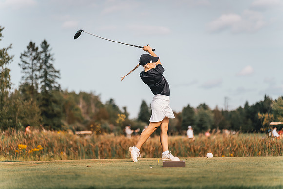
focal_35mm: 150
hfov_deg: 13.7
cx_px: 142
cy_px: 94
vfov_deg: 9.2
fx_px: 1179
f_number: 2.8
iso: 100
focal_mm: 150
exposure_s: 1/1250
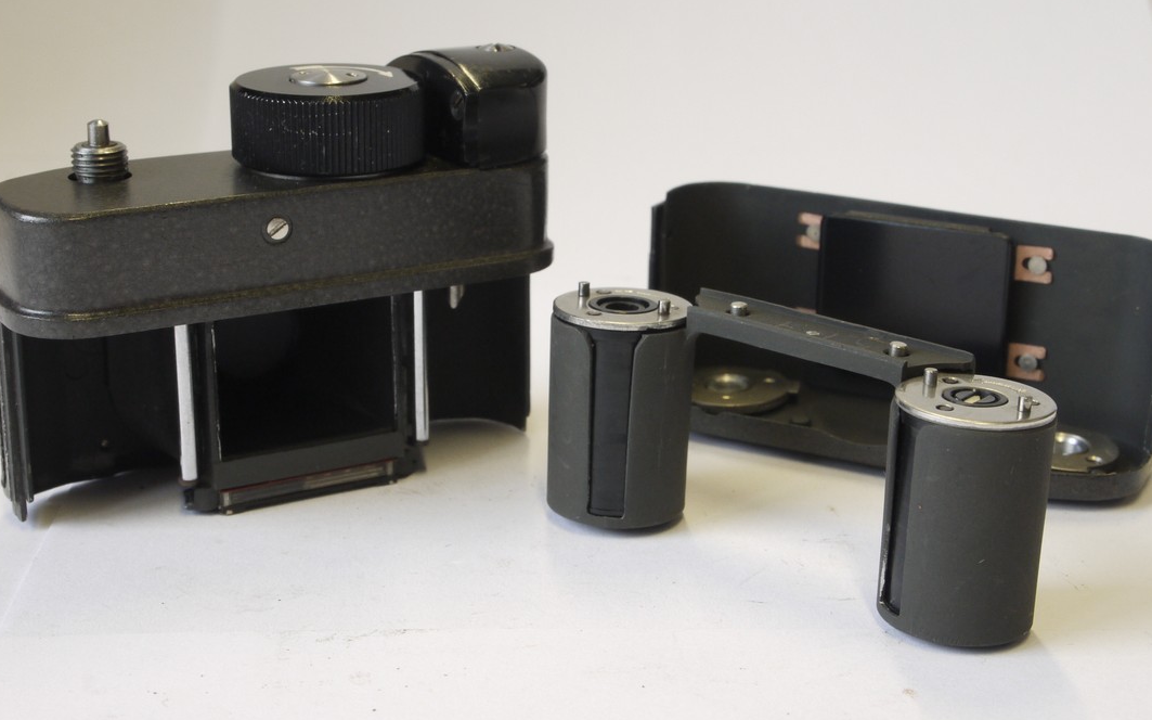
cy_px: 326
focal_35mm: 67
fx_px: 2103
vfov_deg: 19.4
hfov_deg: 30.6
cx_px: 601
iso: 400
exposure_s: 1/13
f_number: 11
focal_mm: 28
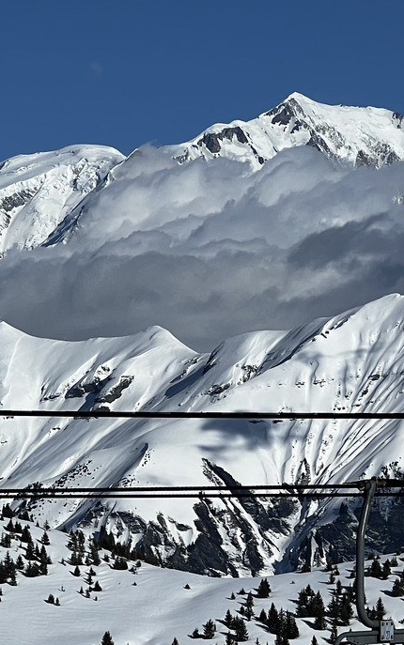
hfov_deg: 6.9
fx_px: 3344
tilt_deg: +2.9
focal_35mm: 190
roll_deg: +0.8
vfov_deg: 11.0
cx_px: 179
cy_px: 398
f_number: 2.8
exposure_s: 1/2660
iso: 32
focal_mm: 9
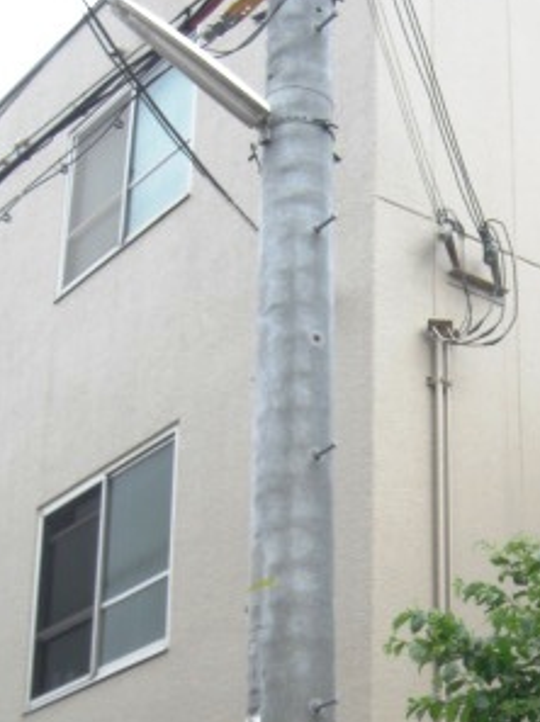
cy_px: 566
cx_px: 462
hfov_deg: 17.7
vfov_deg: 23.5
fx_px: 1709
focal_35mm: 82
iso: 80
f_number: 2.8
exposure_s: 1/160
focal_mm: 7.9
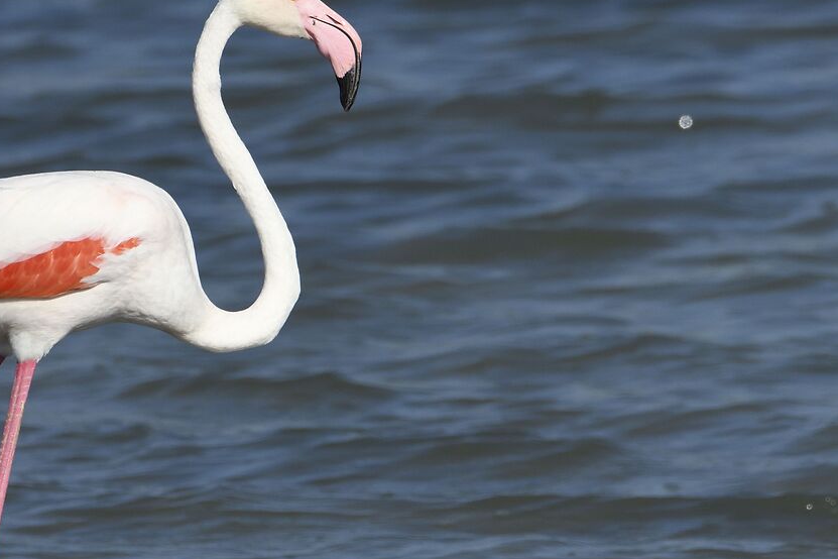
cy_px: 250
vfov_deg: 0.9
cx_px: 105
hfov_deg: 1.3
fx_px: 36985
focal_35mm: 1589
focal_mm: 550
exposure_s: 1/2500
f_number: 8
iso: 400
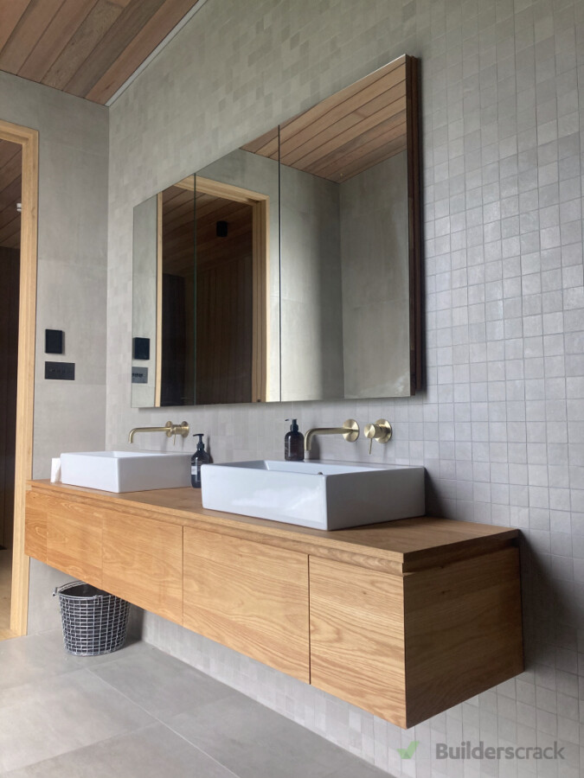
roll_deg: -0.4
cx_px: 292
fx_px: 630
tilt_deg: +5.0
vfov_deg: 63.4
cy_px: 389
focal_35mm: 28
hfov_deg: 49.7
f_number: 1.8
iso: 80
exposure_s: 1/87
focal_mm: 3.99
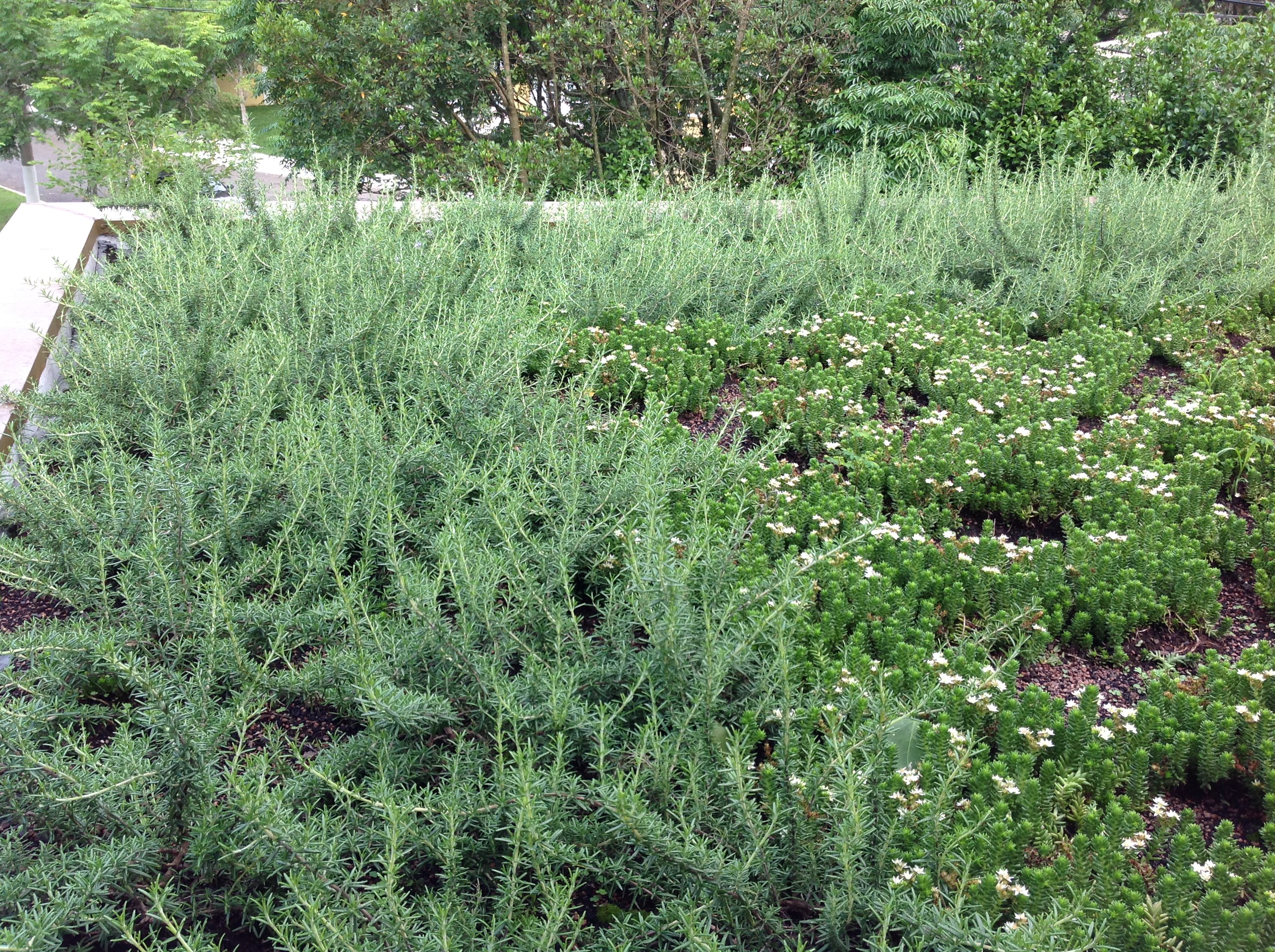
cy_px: 476
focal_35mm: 35
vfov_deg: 40.6
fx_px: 1287
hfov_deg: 52.7
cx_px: 638
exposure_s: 1/260
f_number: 2.4
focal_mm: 4.28
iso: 50
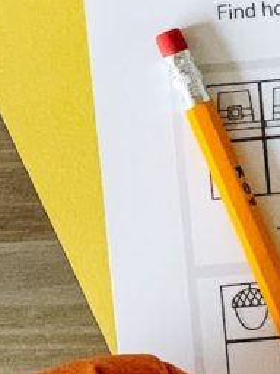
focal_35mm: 208
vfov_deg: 9.5
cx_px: 540
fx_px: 2243
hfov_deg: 6.9
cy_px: 292
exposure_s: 1/40
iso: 500
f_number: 2.4
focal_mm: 6
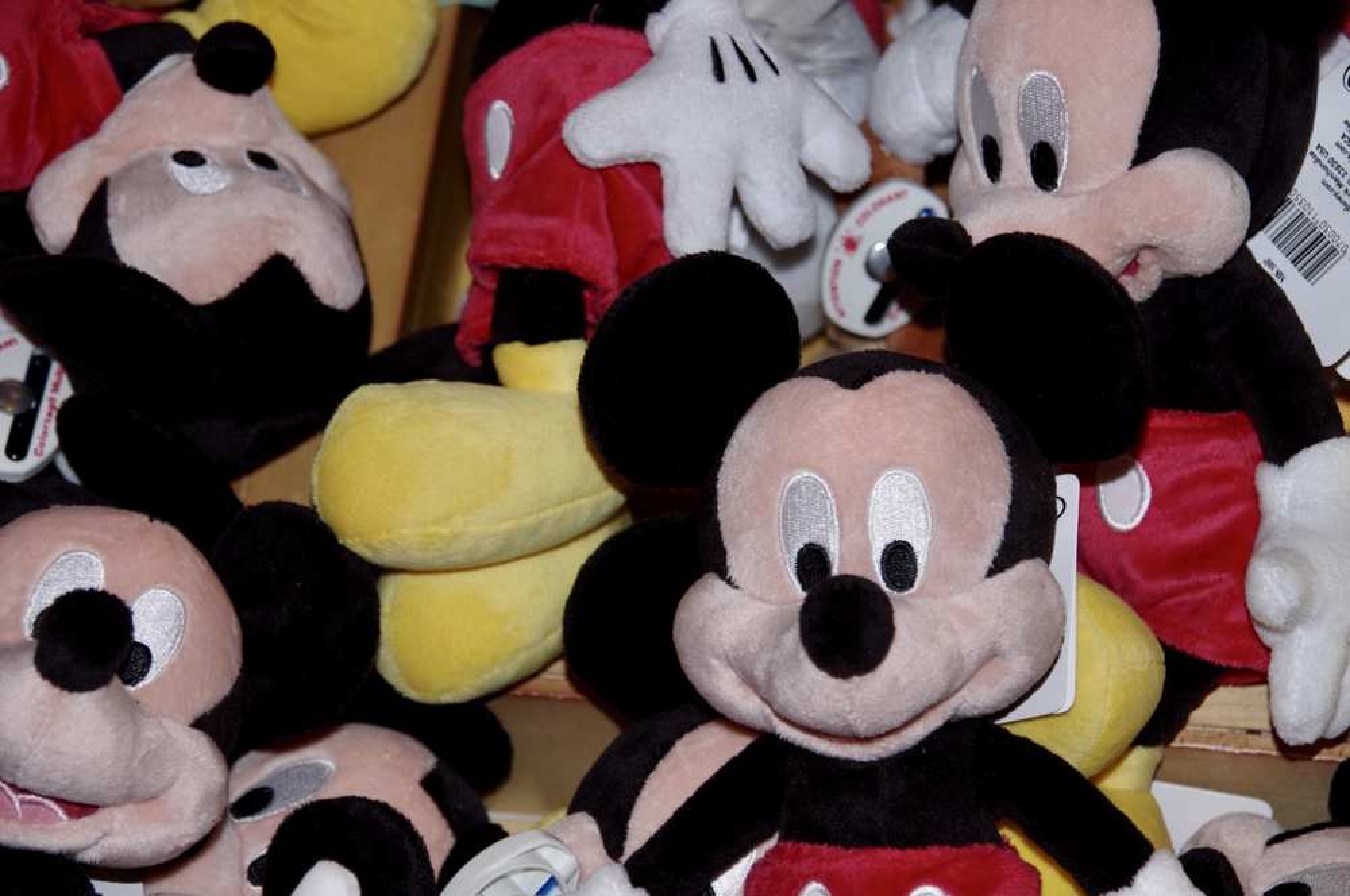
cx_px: 675
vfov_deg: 12.2
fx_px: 4195
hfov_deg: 18.3
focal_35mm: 112
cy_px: 448
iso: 200
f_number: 5.6
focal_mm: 75
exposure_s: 1/50
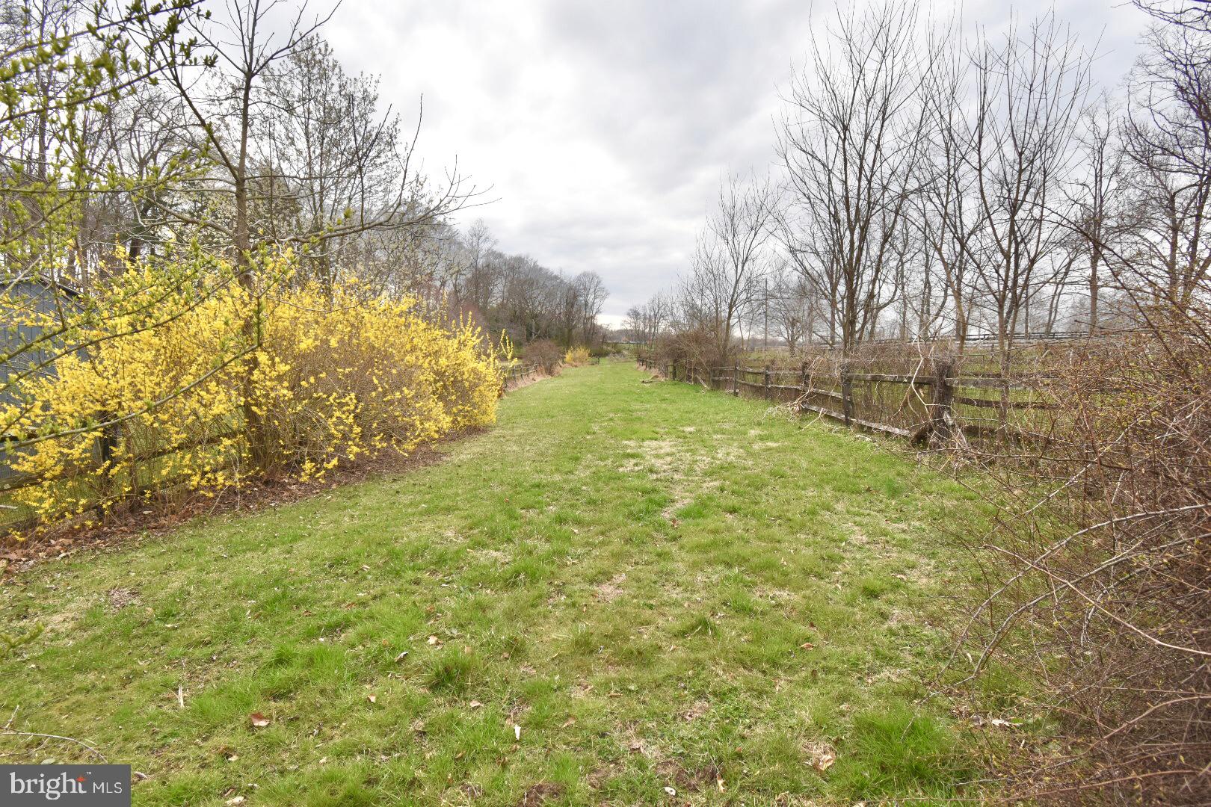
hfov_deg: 92.4
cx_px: 606
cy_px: 404
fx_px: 580
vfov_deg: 69.7
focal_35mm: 17
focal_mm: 11.5
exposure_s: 1/250
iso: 200
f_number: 8
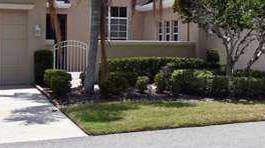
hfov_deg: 32.5
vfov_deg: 19.3
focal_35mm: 61
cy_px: 32
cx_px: 238
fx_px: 432
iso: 100
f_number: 7.1
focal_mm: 21.5
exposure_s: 1/400
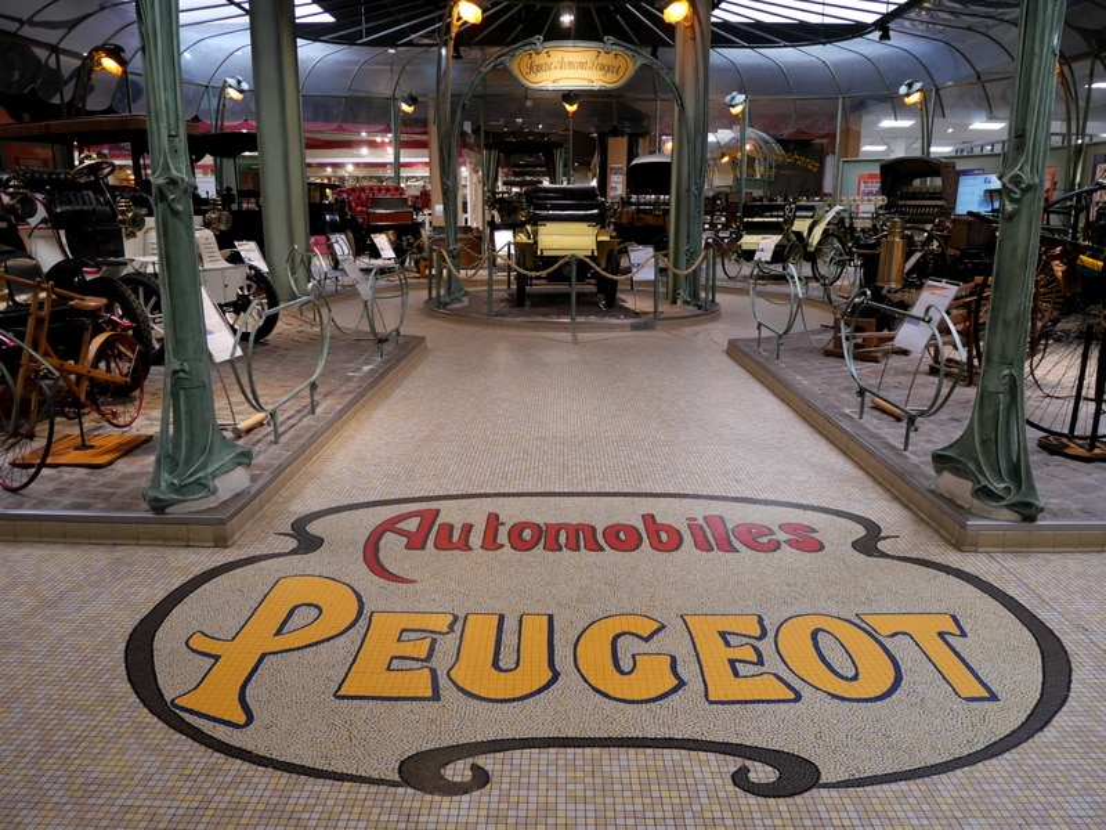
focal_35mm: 24
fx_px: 767
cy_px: 415
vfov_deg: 56.8
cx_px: 553
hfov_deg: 71.6
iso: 800
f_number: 3.5
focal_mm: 12
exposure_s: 1/60
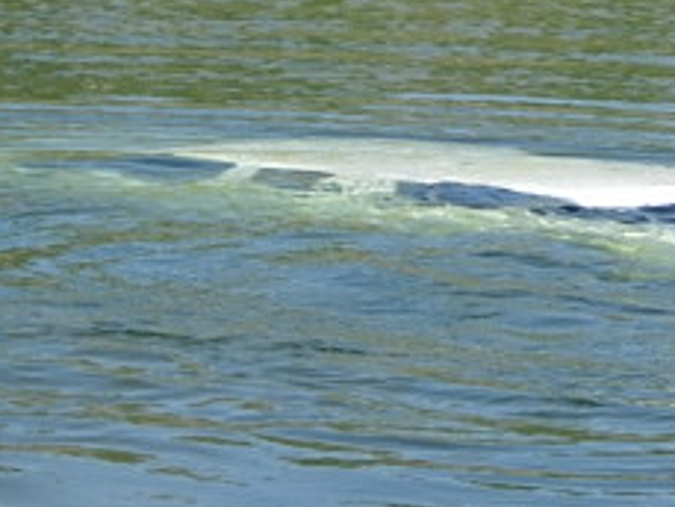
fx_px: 6165
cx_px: 858
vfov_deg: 4.7
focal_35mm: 316
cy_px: 103
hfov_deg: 6.2
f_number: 4.9
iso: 64
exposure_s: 1/443
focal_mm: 23.4
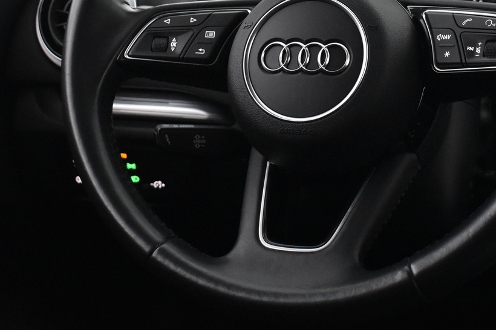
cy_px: 50
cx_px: 299
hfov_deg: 23.6
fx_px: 1184
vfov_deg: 15.7
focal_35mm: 86
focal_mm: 29
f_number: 4.2
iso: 3200
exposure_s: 1/40
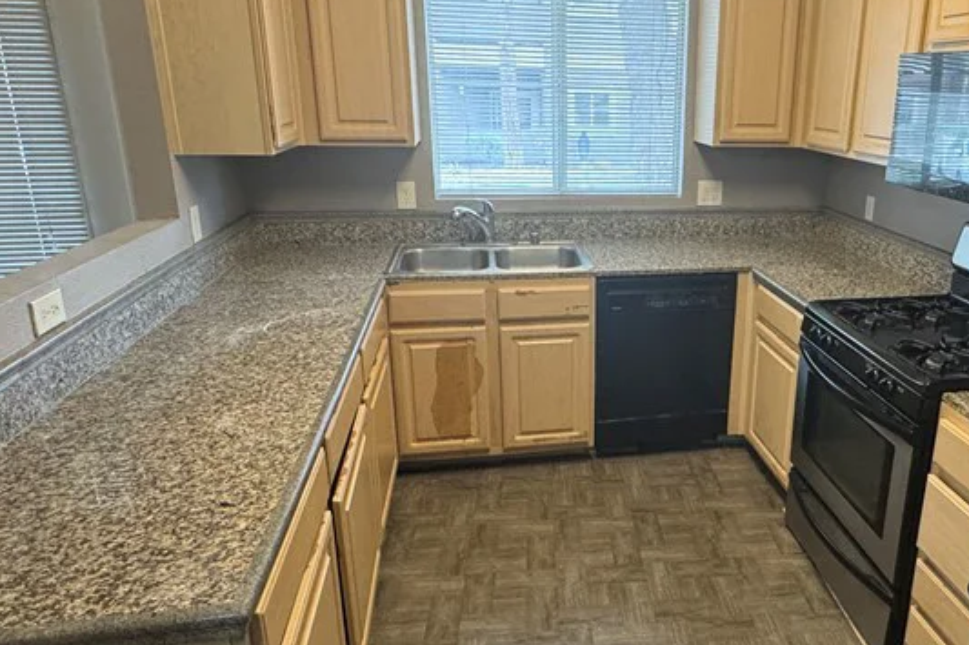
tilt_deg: -17.7
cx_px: 647
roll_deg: -1.5
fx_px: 753
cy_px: 314
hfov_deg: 63.8
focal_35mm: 28
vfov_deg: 46.4
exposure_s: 1/60
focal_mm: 2.22
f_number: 2.2
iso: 320
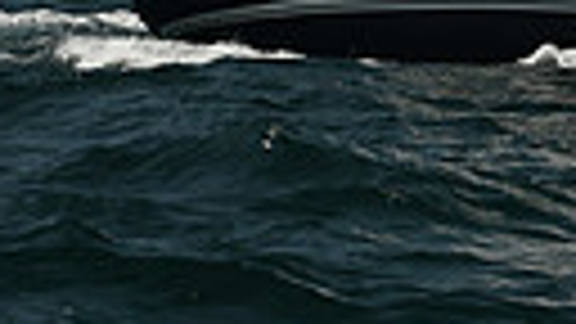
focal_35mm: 332
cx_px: 853
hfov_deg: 6.4
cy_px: -909
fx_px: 5071
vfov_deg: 3.5
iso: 320
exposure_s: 1/640
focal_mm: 70
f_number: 11
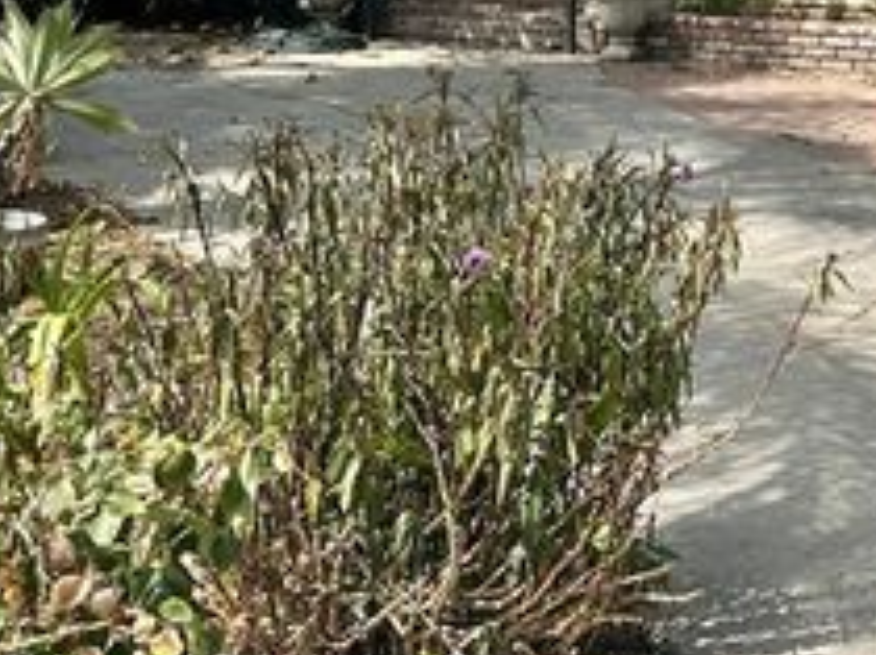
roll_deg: -1.1
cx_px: 738
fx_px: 1845
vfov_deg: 18.9
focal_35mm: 73
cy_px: -152
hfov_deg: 26.1
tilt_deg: -2.0
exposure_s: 1/4184
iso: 80
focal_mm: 6.86
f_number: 1.78
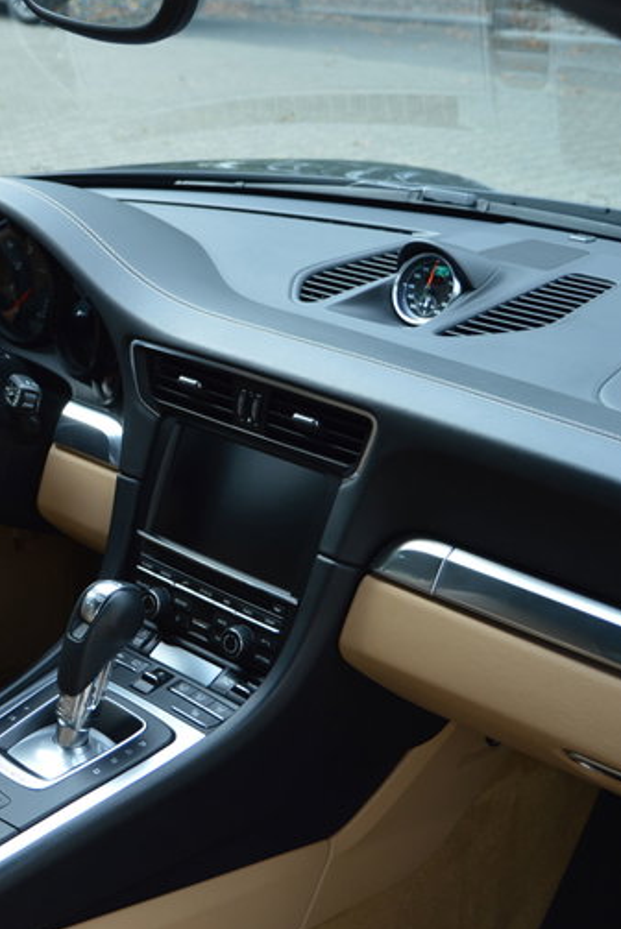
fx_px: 1596
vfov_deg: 32.5
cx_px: -31
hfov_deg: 21.1
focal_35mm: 62
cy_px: 464
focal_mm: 27
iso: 110
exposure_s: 1/125
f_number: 5.6
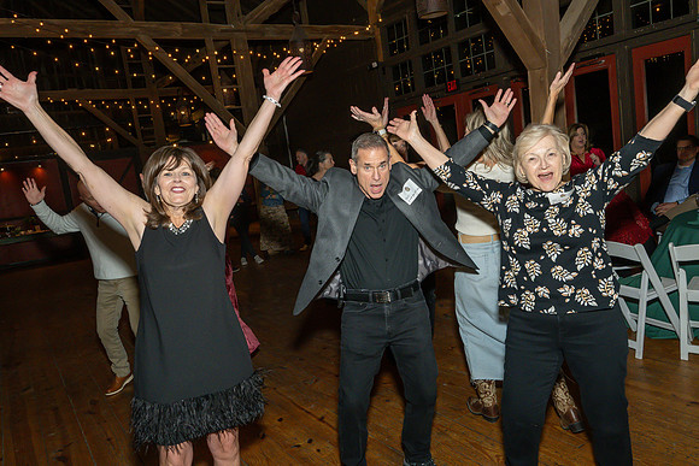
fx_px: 500
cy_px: 233
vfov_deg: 50.0
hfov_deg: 69.9
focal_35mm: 26
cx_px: 339
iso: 640
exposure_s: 1/250
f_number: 8
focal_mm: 17
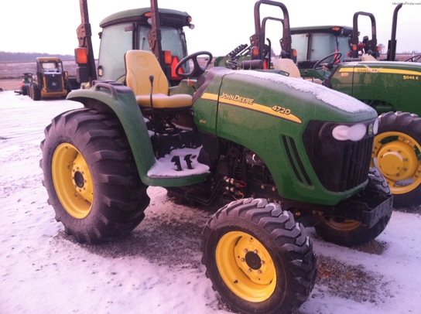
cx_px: 210
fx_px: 425
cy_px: 157
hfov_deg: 52.7
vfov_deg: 40.6
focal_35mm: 35
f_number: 2.8
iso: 200
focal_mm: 3.85
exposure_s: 1/15
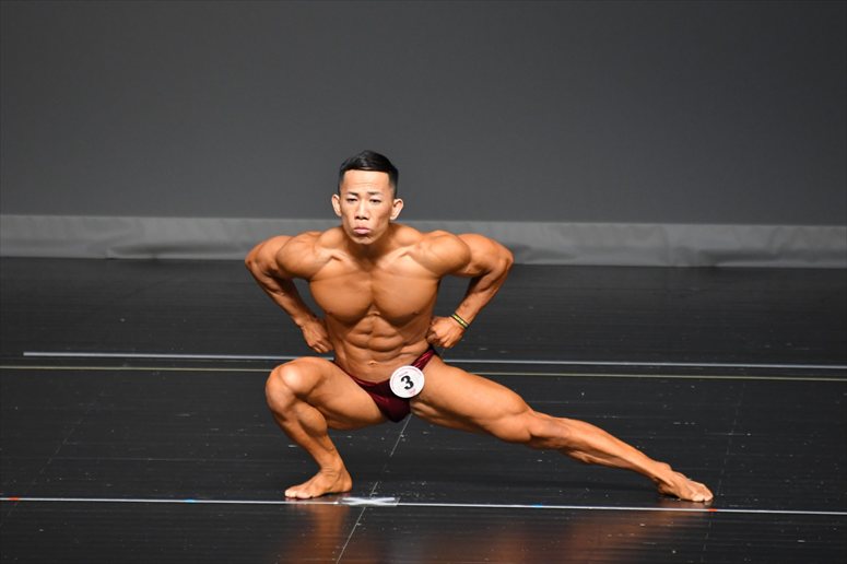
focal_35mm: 450
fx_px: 10582
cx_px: 424
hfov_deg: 4.6
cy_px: 282
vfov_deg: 3.1
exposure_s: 1/400
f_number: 5.6
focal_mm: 300
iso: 2500
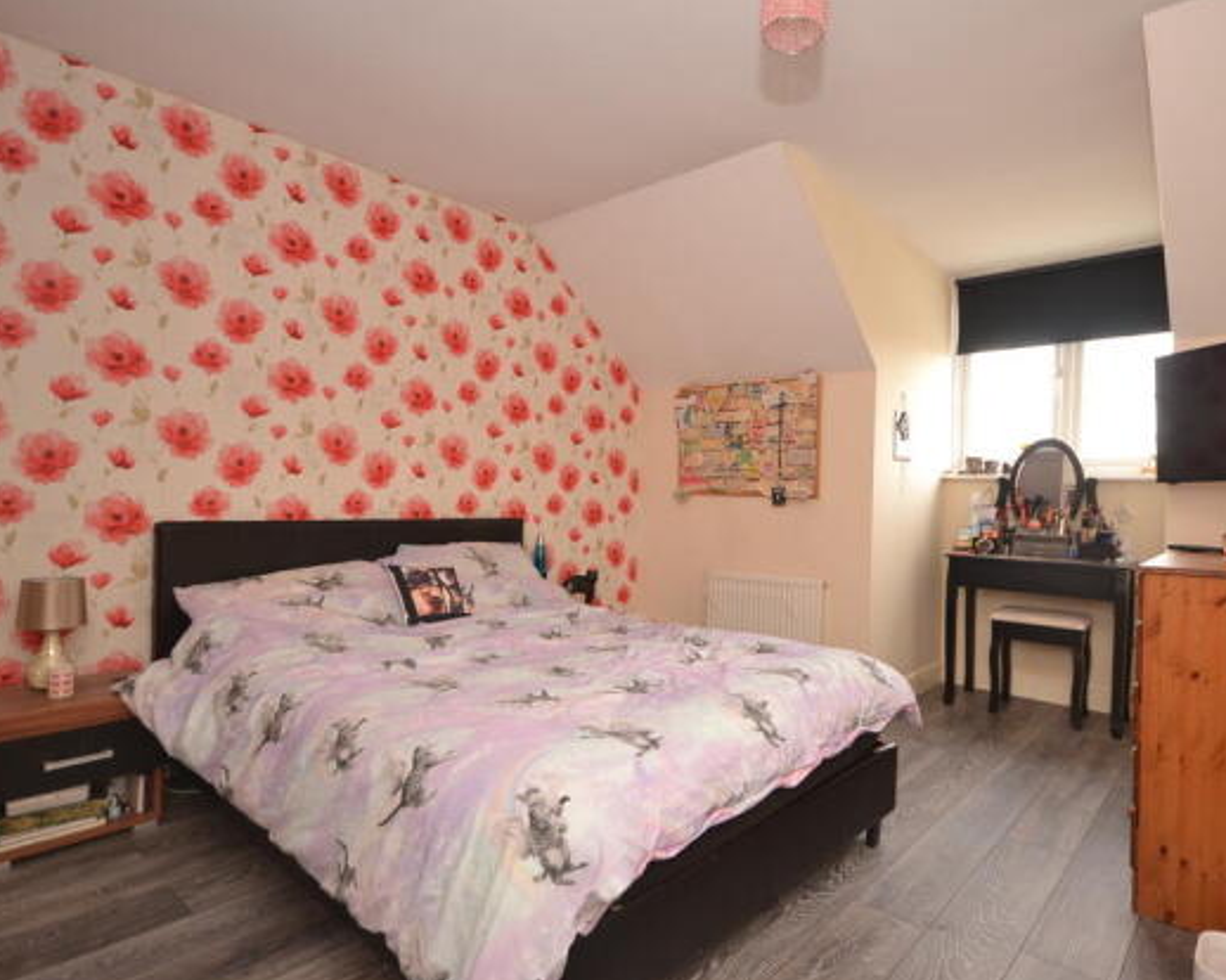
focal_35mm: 20
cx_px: 683
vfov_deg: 69.2
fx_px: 711
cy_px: 491
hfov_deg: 81.2
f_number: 4.2
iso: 200
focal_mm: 11
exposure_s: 1/20
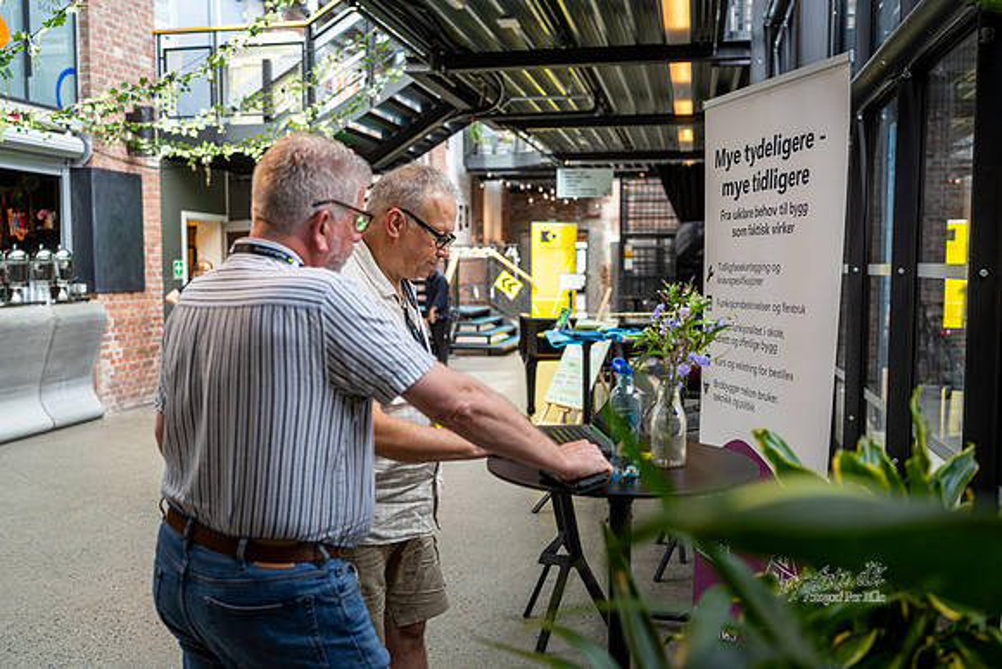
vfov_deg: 37.9
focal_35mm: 35
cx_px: 501
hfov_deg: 54.4
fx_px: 974
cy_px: 334
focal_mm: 35
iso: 250
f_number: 2.5
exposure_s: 1/200
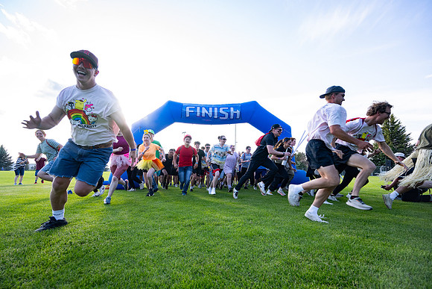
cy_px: 158
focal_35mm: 15
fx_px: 184
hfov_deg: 99.3
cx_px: 212
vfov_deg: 76.1
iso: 500
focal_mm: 14
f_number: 4.5
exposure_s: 1/640
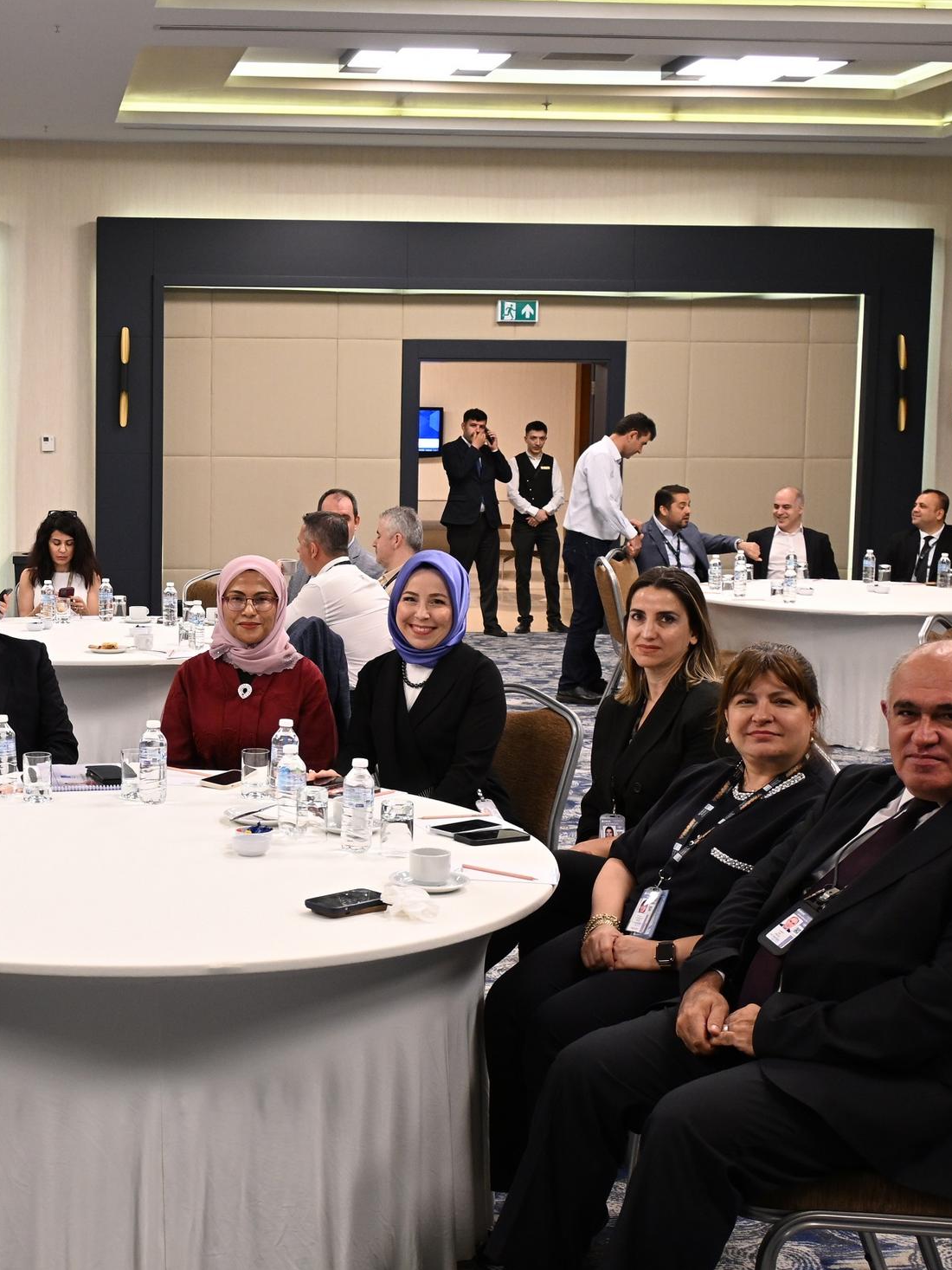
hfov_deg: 27.3
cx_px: 145
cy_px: 635
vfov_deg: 36.8
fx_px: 1907
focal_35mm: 52
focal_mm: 24
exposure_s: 1/60
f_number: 4.2
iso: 1000
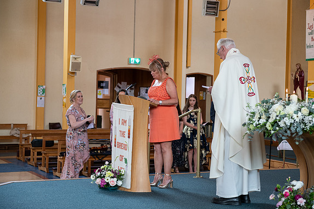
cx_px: 159
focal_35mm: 71
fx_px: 619
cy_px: 104
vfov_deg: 19.2
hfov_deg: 28.5
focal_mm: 70
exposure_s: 1/160
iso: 640
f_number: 3.5
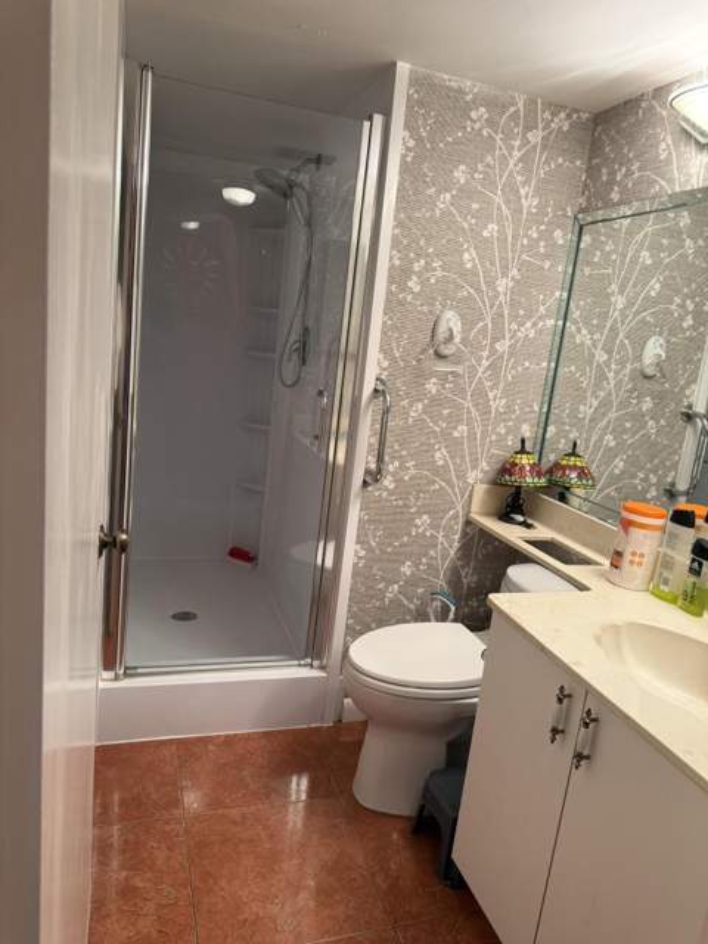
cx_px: 354
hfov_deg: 56.8
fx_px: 654
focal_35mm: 24
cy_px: 472
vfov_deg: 71.6
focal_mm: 6.76
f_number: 1.78
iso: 160
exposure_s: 1/120
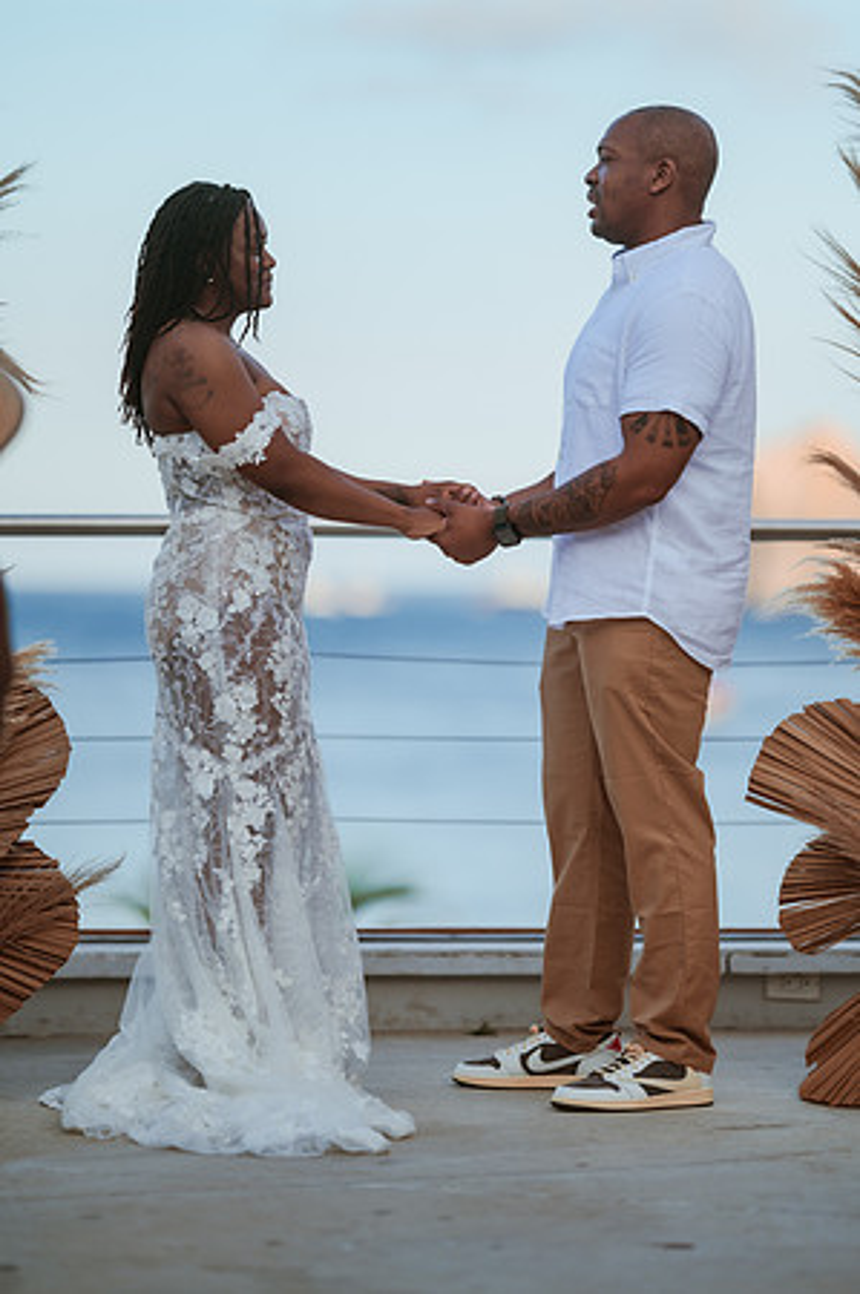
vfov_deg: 15.2
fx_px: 4848
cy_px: 647
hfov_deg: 10.1
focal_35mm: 135
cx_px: 430
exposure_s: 1/2500
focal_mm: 135
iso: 250
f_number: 1.8
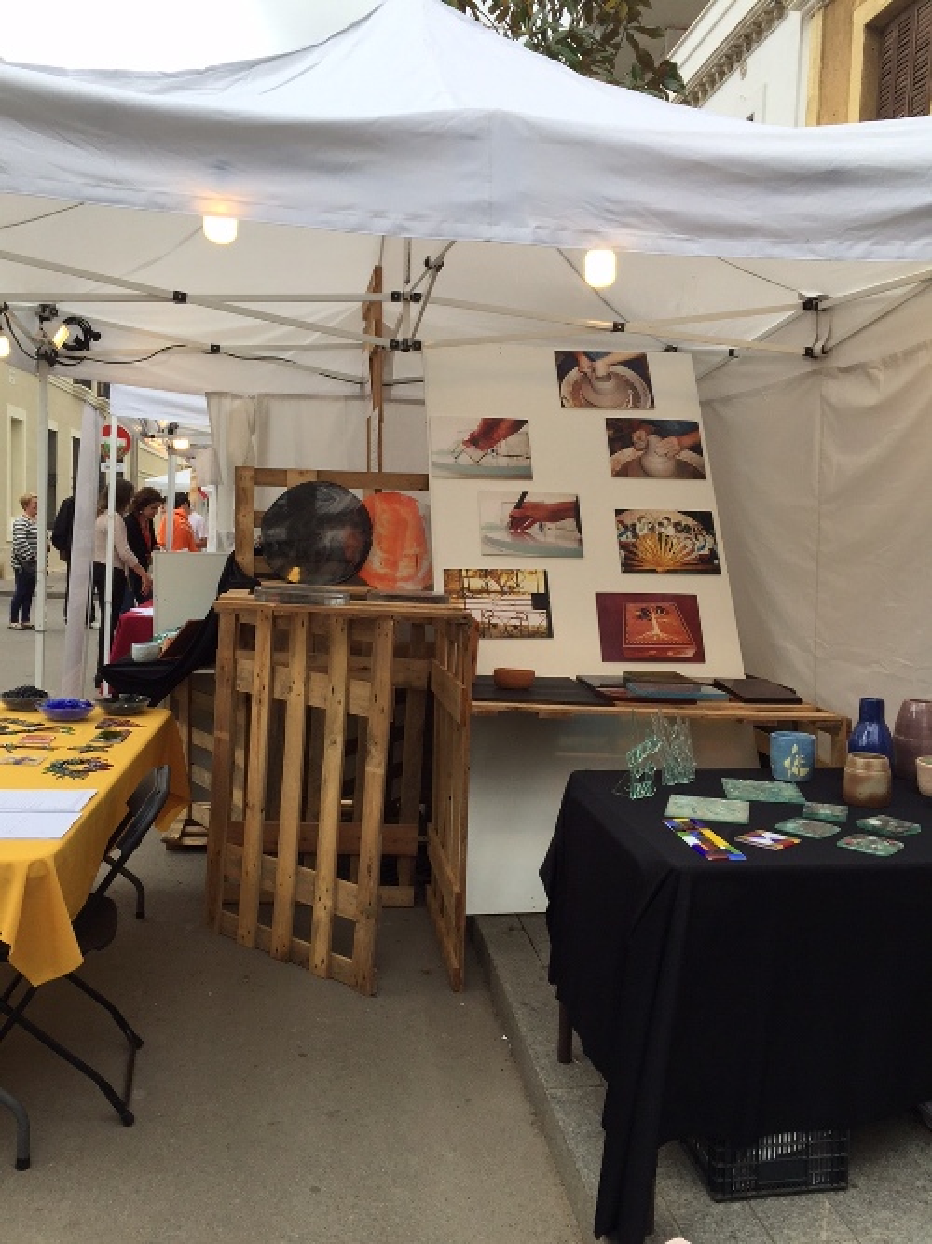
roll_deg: -1.4
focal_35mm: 29
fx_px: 1041
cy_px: 622
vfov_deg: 61.7
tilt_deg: -6.1
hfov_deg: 48.2
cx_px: 466
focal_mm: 4.15
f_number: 2.2
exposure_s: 1/527
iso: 32
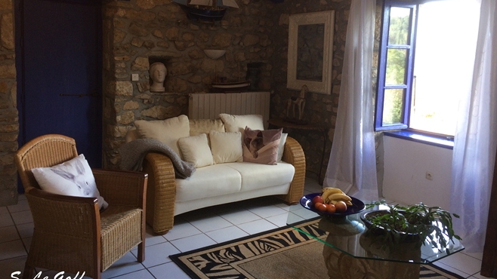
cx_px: 246
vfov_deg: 36.5
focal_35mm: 32
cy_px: 106
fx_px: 422
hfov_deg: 61.0
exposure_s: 1/33
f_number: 2.2
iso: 64
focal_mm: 4.15
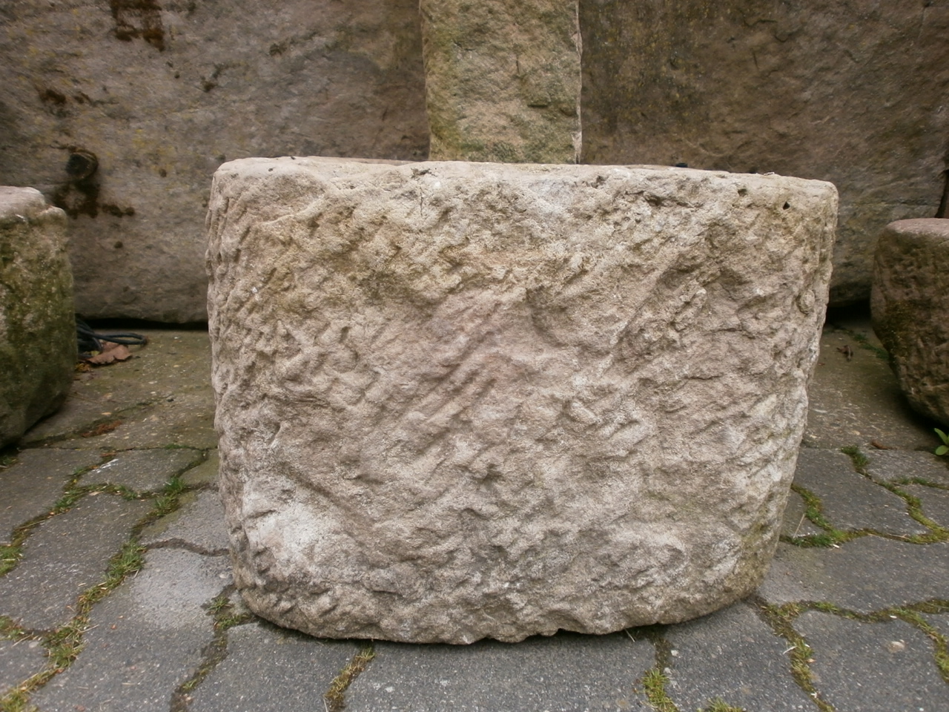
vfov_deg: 51.4
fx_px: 740
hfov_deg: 65.3
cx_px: 474
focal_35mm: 27
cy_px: 356
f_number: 2.9
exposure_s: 1/400
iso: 100
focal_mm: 4.8
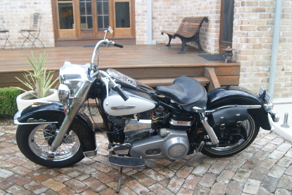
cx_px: 146
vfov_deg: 37.0
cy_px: 98
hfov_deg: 53.1
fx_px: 292
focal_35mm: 36
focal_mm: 24
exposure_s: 1/40
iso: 100
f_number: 4.5
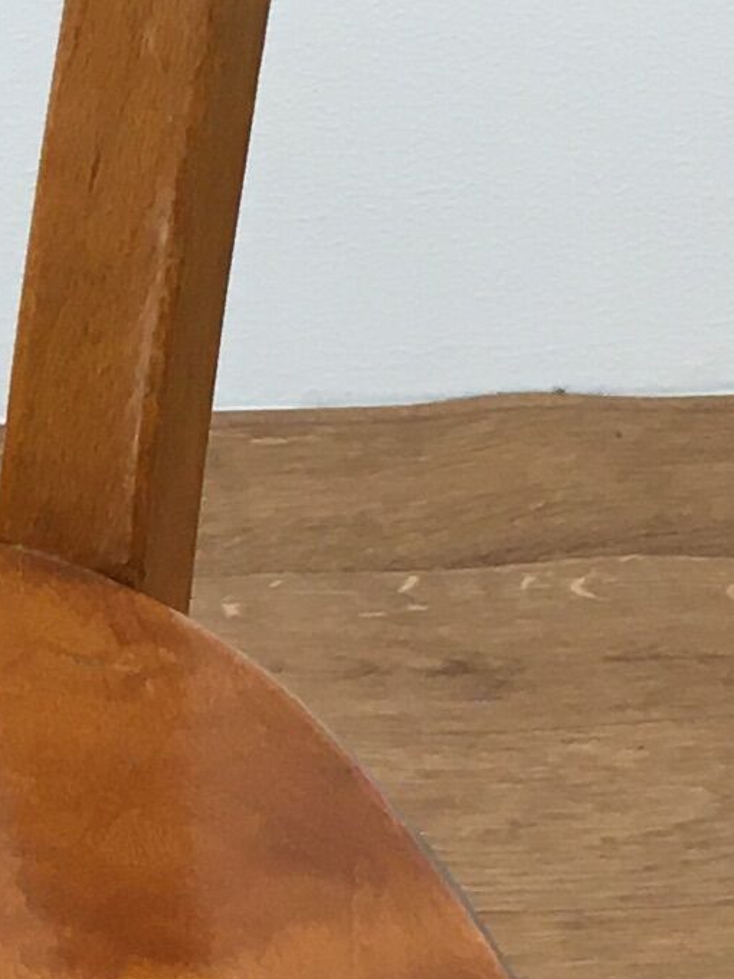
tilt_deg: -36.1
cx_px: -666
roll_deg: -0.6
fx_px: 4863
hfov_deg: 8.3
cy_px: 965
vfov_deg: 11.4
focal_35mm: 172
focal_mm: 4.15
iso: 25
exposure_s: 1/33
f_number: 2.2
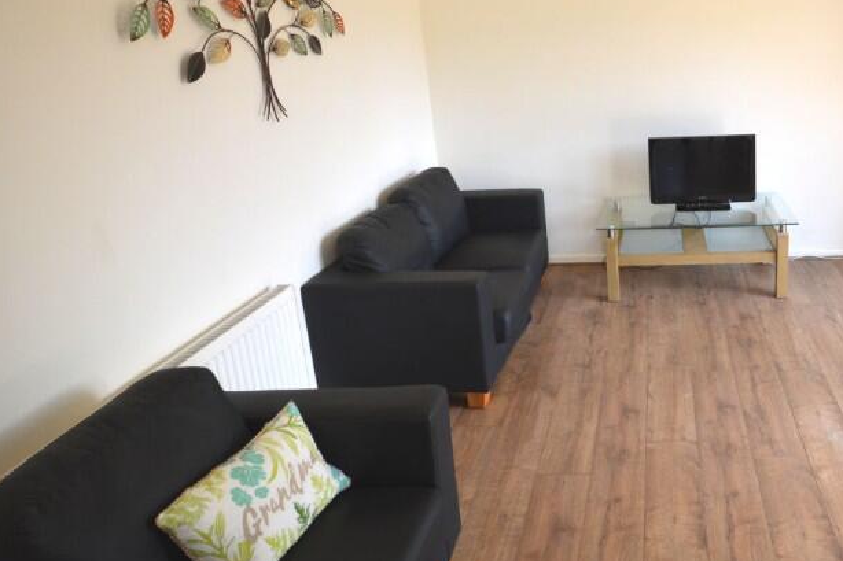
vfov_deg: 50.0
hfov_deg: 67.2
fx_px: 585
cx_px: 629
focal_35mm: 25
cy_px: 170
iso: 400
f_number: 8
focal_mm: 10
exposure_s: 1/80
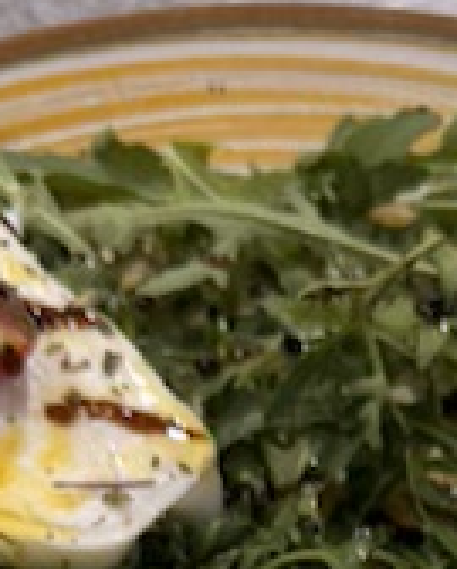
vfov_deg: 18.0
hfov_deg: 17.2
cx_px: 352
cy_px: 955
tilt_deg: -71.7
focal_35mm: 89
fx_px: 1501
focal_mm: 6.76
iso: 125
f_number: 1.78
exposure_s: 1/50
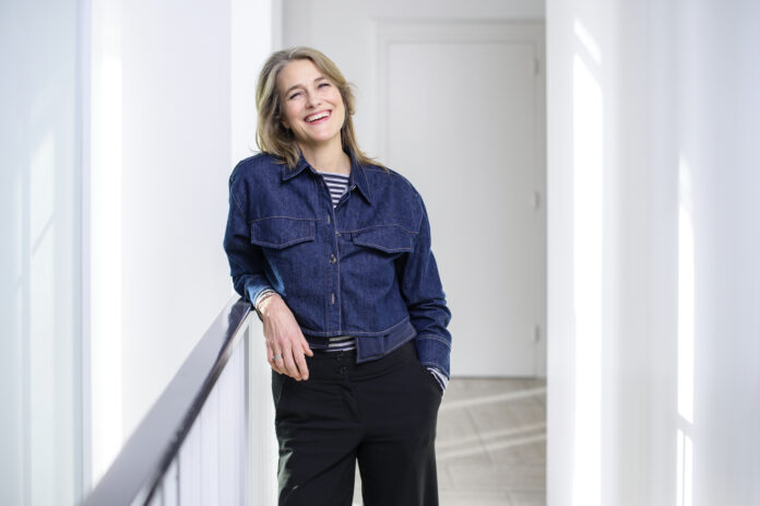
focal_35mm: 50
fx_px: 1055
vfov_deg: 27.0
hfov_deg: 39.6
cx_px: 380
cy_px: 253
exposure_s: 1/250
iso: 160
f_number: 2.2
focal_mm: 50
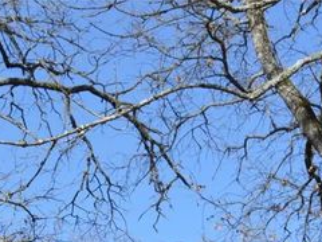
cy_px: 456
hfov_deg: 13.9
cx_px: -121
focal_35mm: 135
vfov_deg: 10.3
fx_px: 1256
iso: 100
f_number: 7.1
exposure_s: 1/200
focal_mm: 22
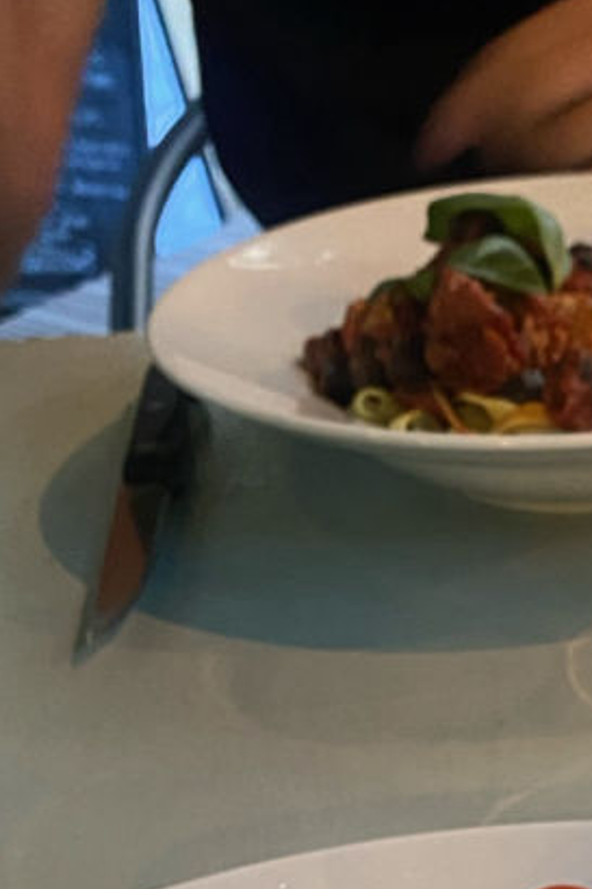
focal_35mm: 78
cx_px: 579
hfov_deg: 17.1
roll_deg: +4.1
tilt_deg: -37.8
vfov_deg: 23.7
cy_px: 1067
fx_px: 1925
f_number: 1.8
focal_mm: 4.25
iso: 400
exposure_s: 1/33
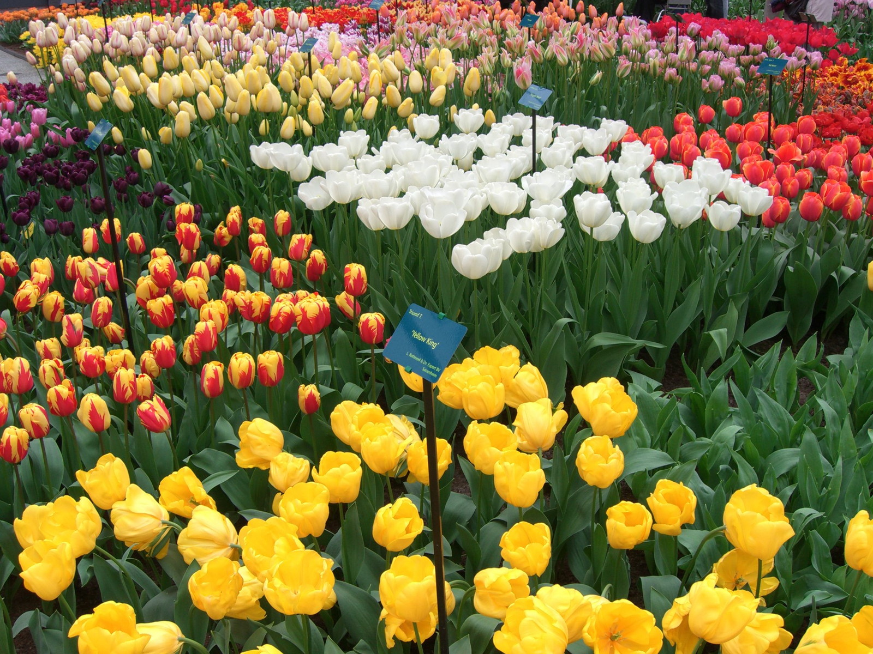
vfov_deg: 37.7
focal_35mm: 38
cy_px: 327
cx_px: 436
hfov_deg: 49.0
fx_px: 958
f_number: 4
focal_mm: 7.9
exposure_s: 1/80
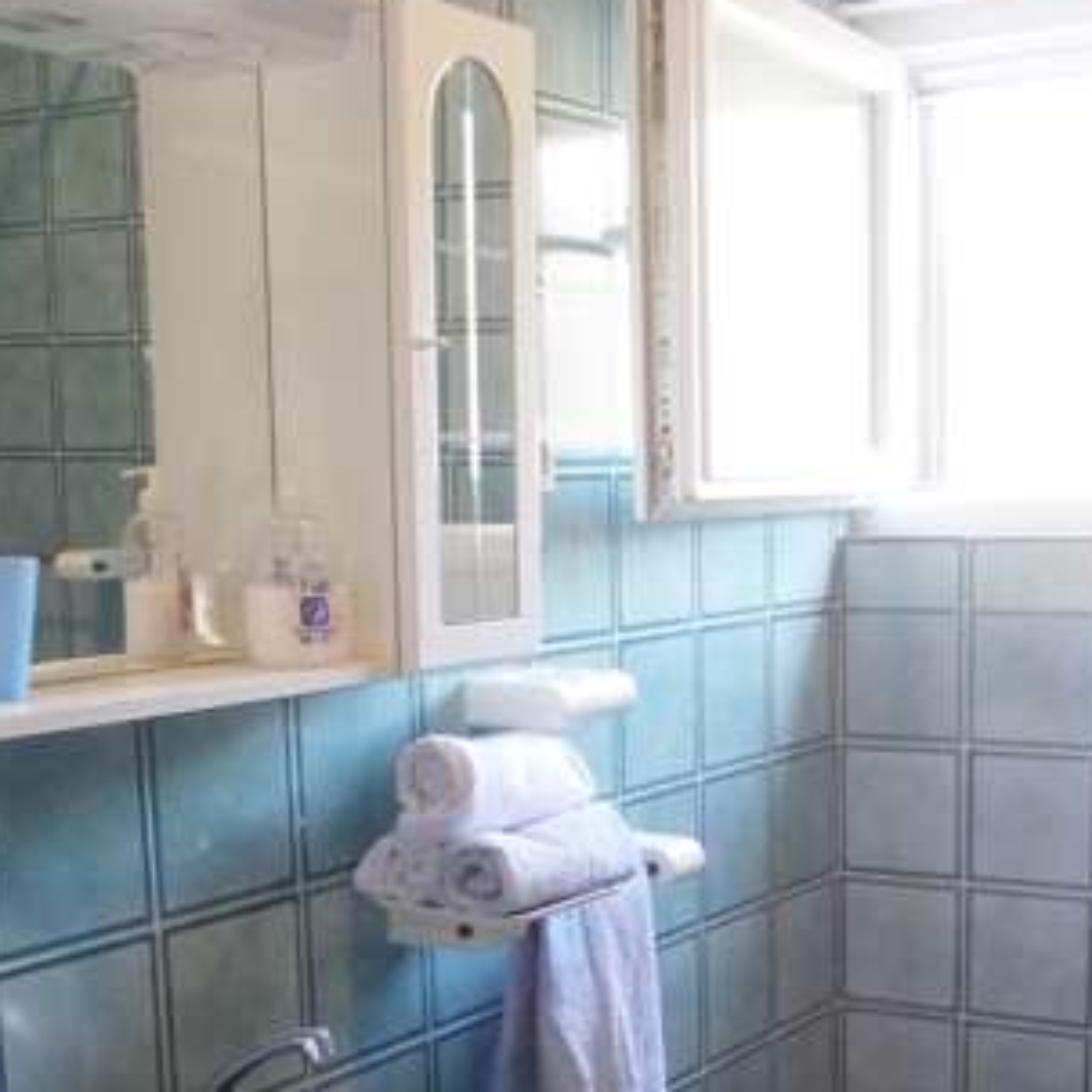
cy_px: 871
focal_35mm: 56
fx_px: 1999
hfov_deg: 30.5
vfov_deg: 29.9
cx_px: 638
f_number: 2.7
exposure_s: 1/25
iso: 180
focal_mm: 4
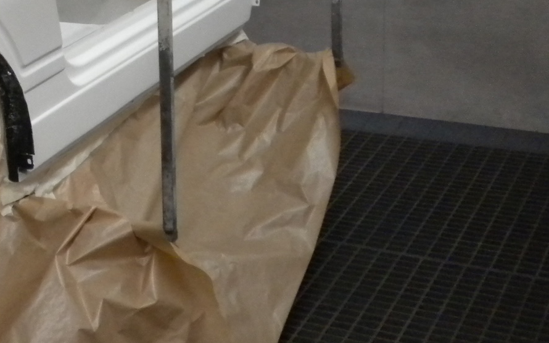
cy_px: 24
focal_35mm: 80
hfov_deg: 24.3
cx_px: -38
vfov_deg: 16.1
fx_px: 1197
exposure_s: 1/238
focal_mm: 6.3
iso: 400
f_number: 3.1
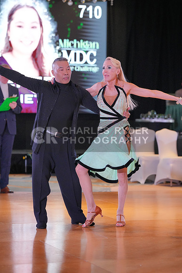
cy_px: 136
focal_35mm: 119
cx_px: 91
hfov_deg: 11.5
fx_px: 902
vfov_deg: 17.2
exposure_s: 1/500
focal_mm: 119
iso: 6400
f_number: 3.5
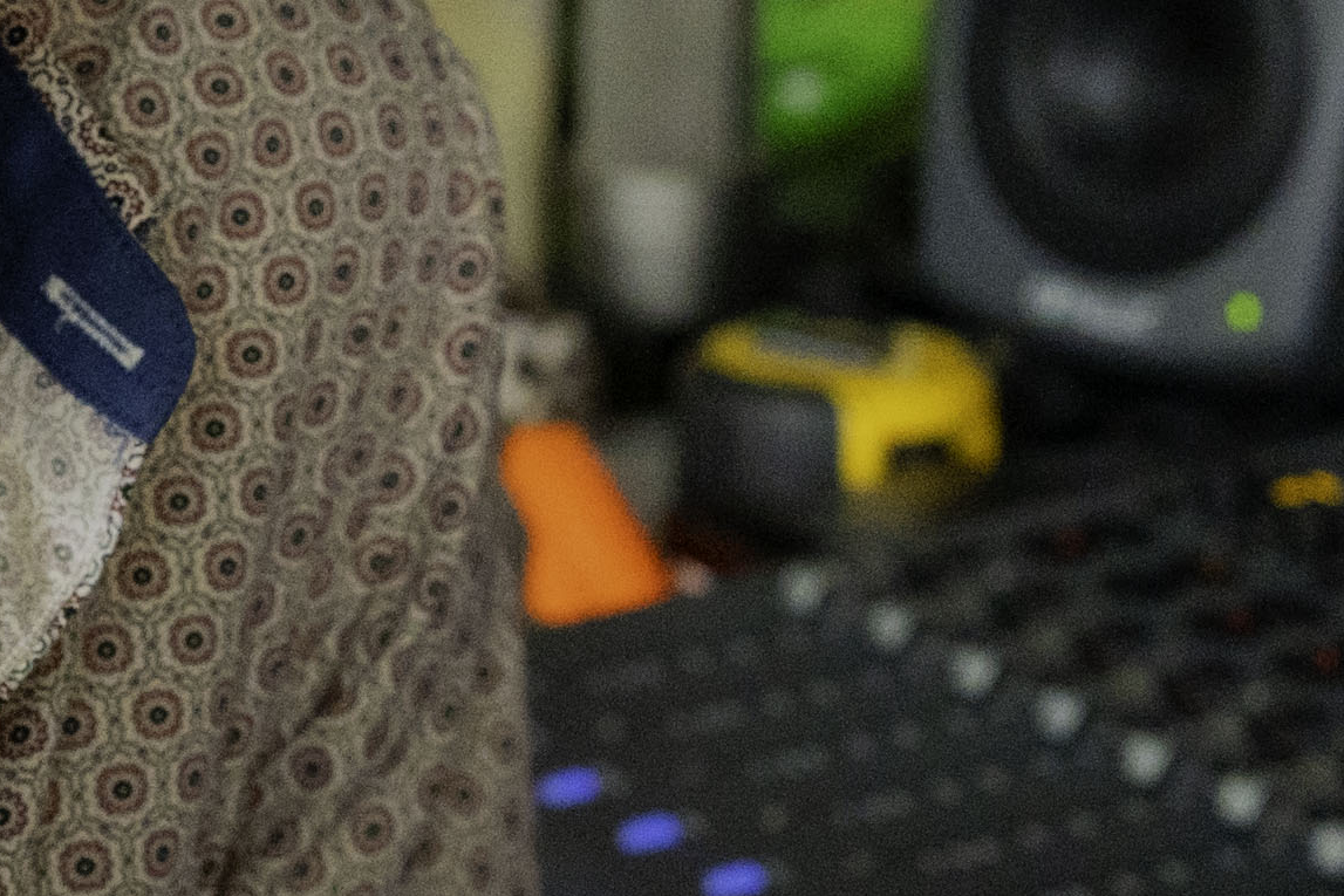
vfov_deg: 6.2
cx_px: 989
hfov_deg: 9.3
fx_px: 8214
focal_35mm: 220
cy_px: -412
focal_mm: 36
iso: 3200
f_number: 4
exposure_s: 1/160
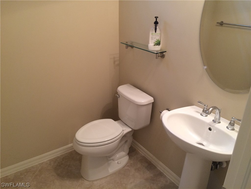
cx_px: 126
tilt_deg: -26.4
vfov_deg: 48.2
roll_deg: -0.8
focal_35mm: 29
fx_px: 210
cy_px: 94
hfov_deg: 61.7
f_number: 2.2
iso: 125
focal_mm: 4.15
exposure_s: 1/30
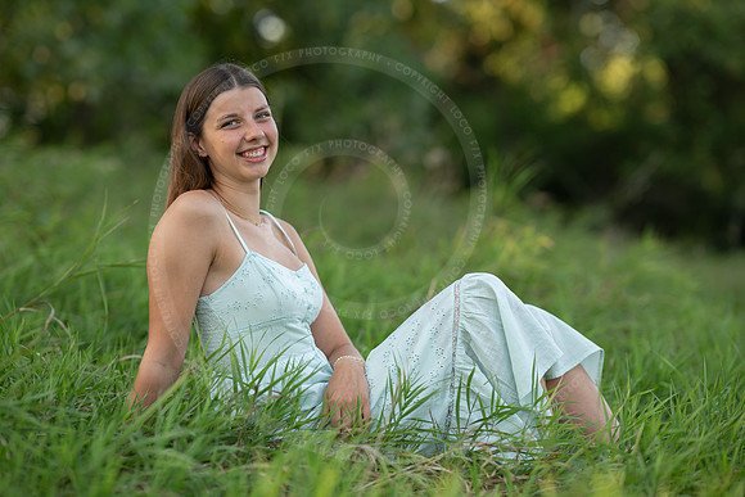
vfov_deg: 16.1
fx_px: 1759
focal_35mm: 85
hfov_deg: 23.9
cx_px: 372
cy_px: 248
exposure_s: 1/500
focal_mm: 85
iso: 160
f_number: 1.8
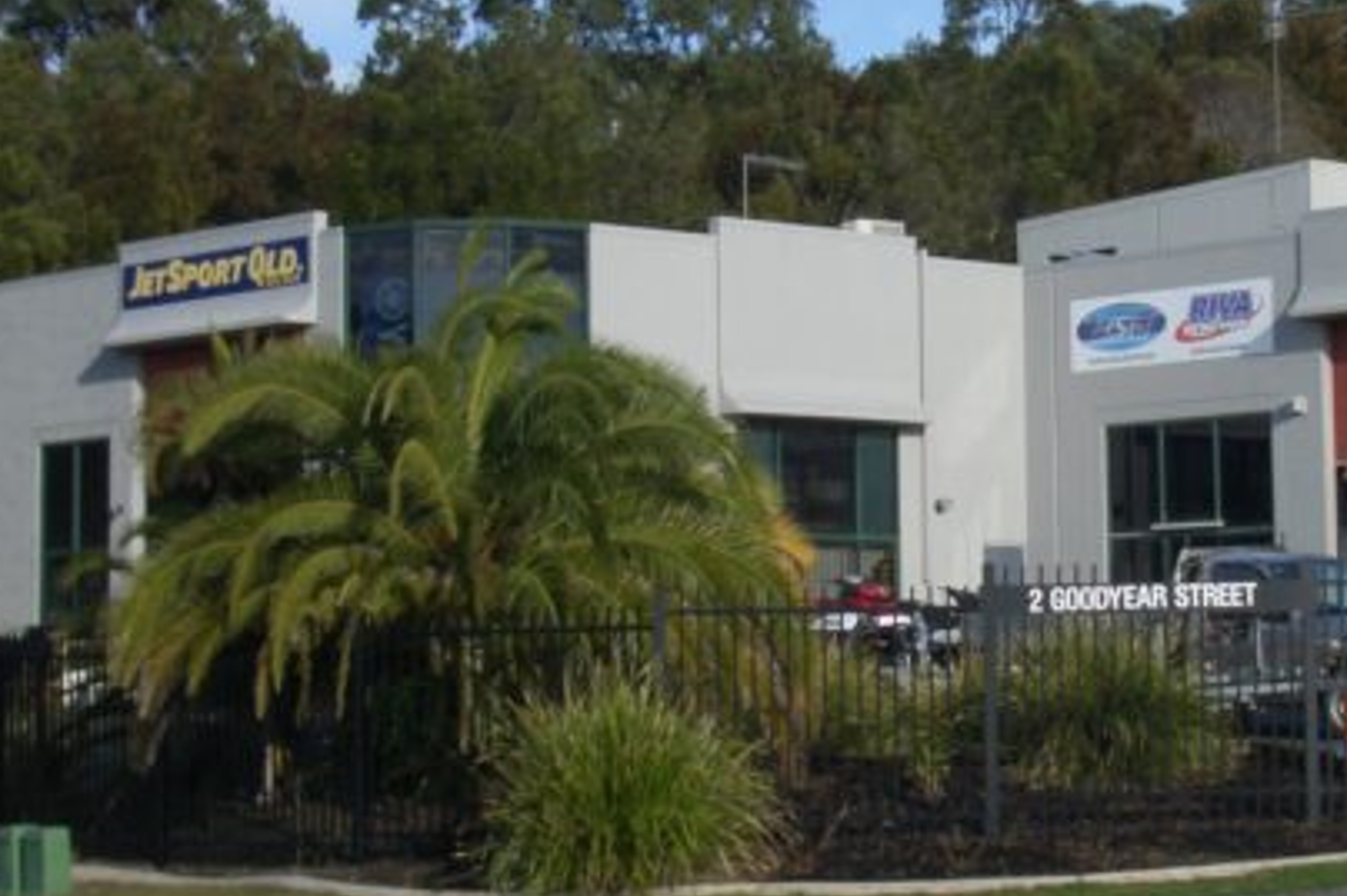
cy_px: 286
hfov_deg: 20.9
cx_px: 937
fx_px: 3628
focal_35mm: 97
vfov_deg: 14.1
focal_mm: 8.2
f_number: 5
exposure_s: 1/400
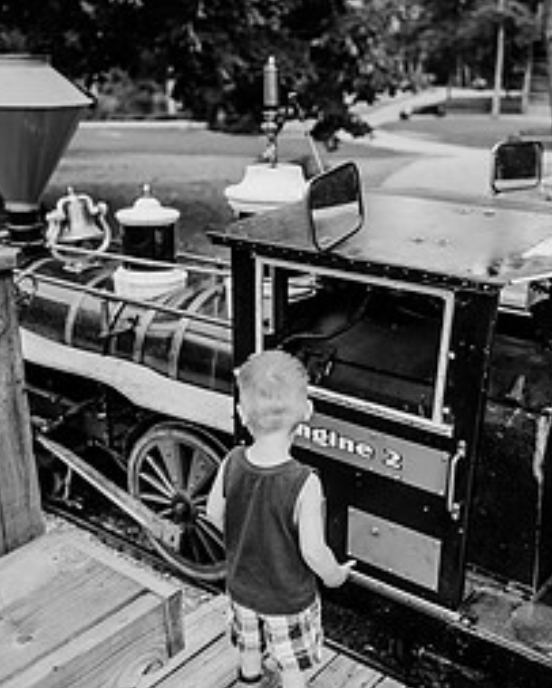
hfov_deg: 37.4
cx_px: 280
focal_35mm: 40
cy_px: 435
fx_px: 815
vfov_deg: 45.3
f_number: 2.2
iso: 200
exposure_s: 1/1250
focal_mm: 24
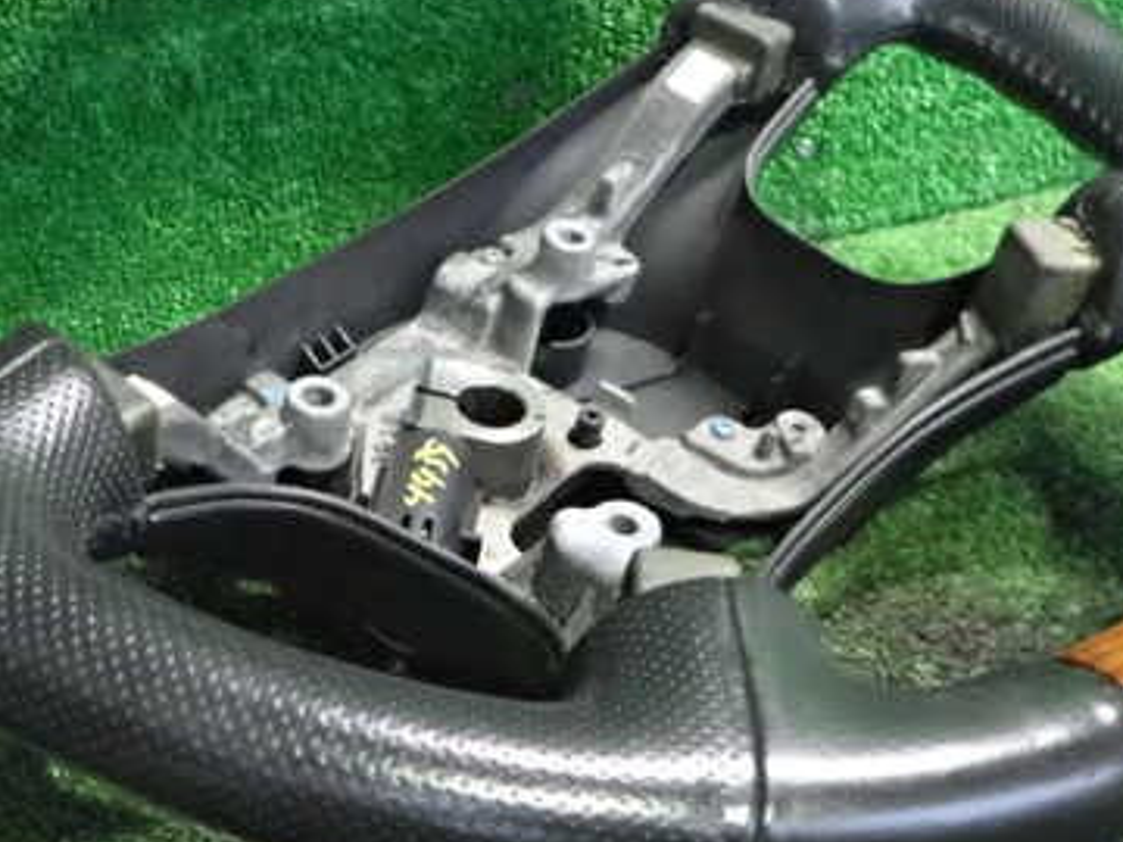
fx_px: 1622
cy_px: 480
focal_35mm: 50
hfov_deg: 37.8
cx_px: 384
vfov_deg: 29.1
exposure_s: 1/125
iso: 4000
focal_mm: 5.4
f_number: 2.3
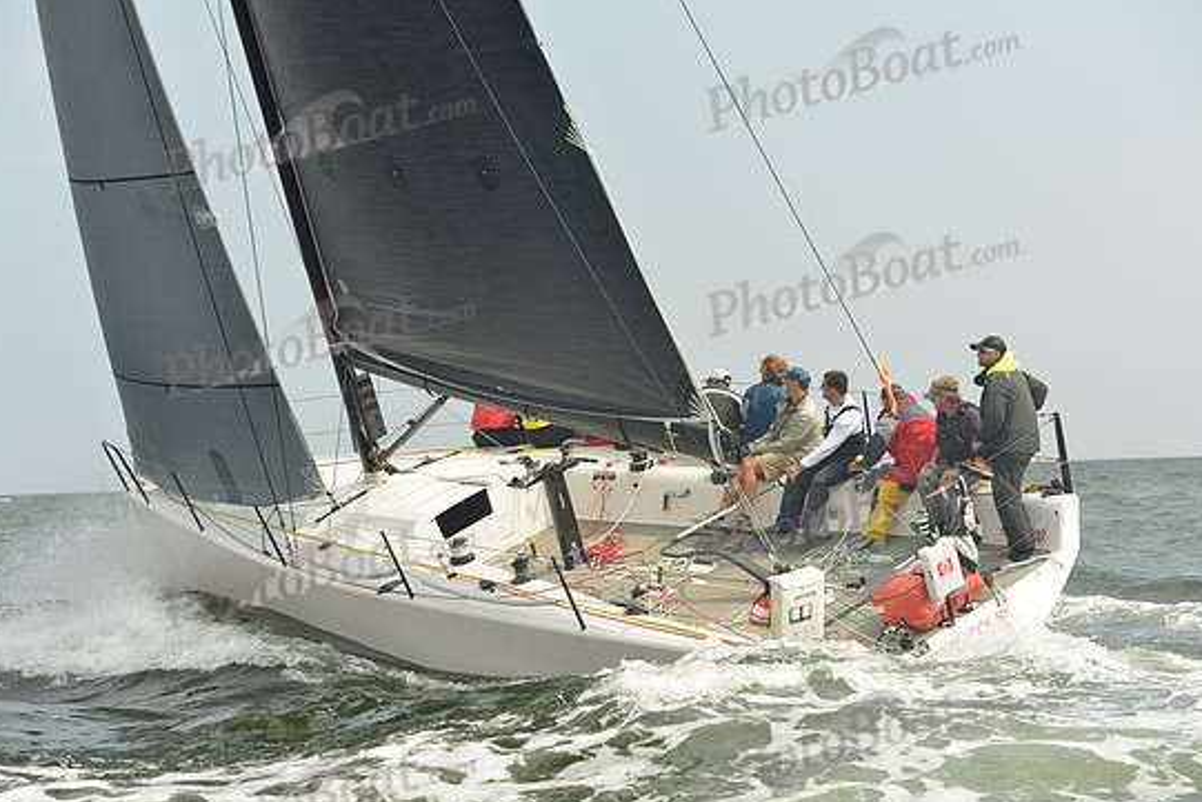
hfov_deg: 27.0
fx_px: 2505
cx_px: 593
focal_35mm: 75
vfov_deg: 18.2
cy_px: 425
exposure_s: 1/1250
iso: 320
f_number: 6.3
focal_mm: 70
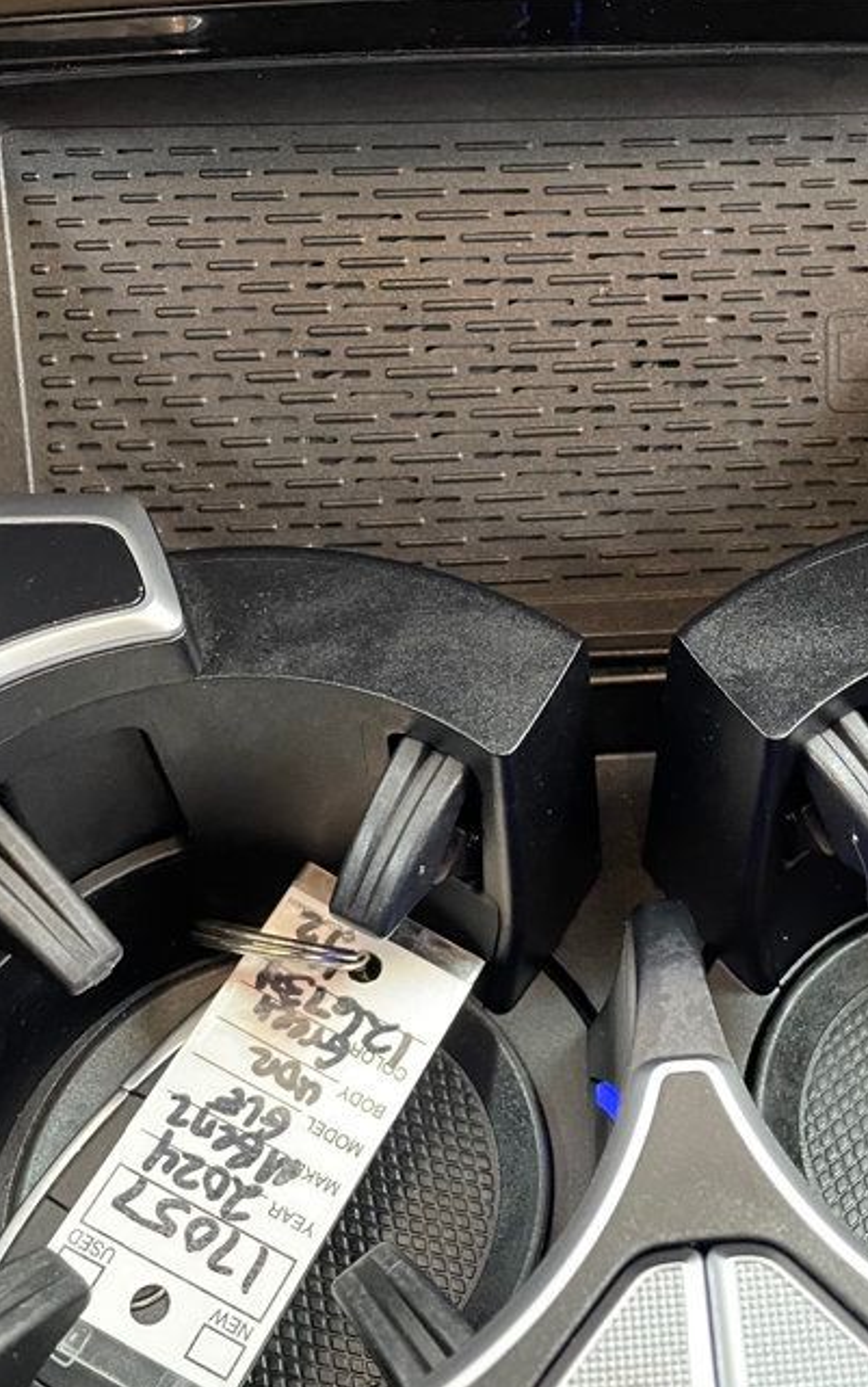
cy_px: 686
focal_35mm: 44
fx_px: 1664
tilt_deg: -57.1
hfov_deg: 28.7
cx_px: 671
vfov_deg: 45.3
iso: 640
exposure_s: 1/30
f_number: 1.6
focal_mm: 4.2
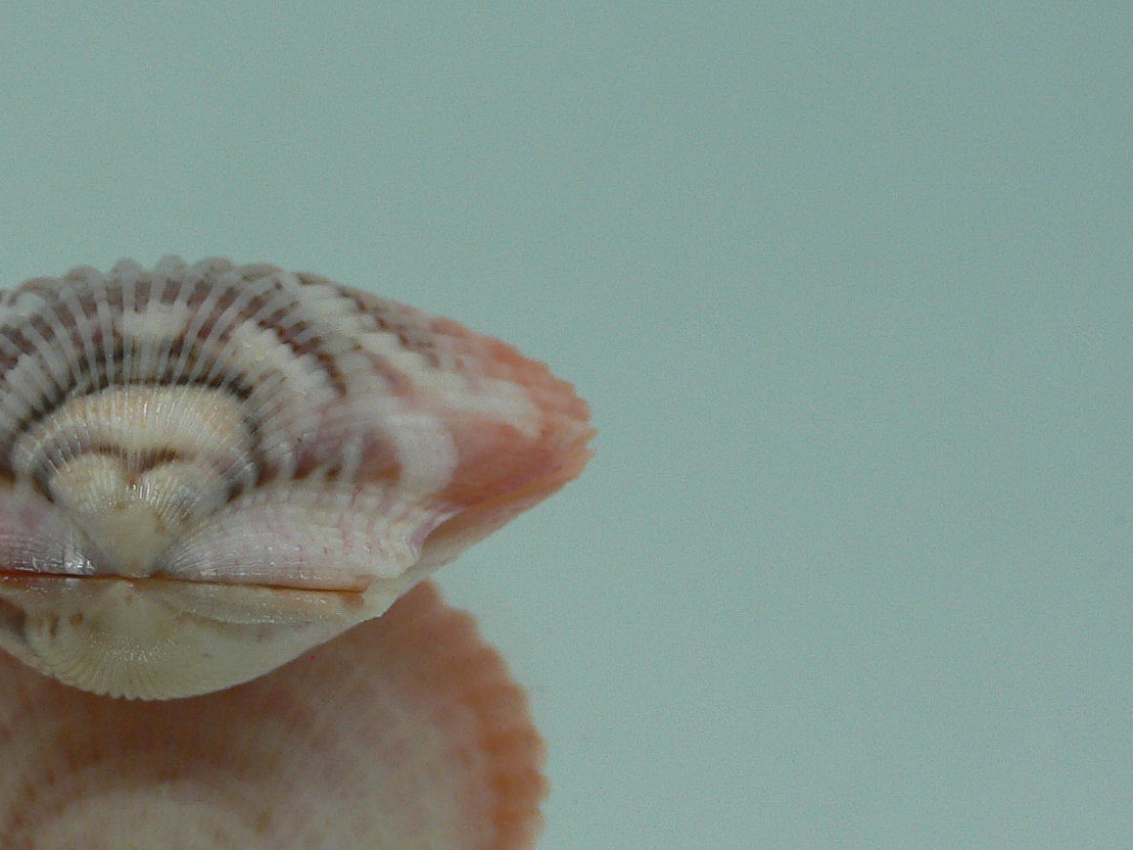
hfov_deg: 30.8
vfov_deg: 24.0
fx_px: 1997
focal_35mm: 61
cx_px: 203
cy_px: 512
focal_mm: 4.6
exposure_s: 1/60
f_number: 2.8
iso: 80
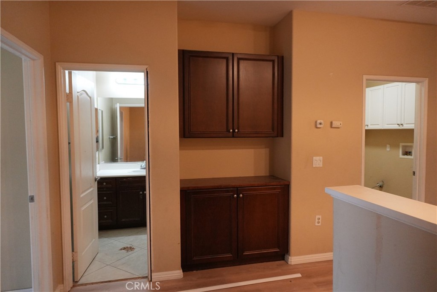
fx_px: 291
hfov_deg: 73.7
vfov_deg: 53.1
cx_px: 218
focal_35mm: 24
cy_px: 146
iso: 2500
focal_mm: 16
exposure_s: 1/160
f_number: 3.5
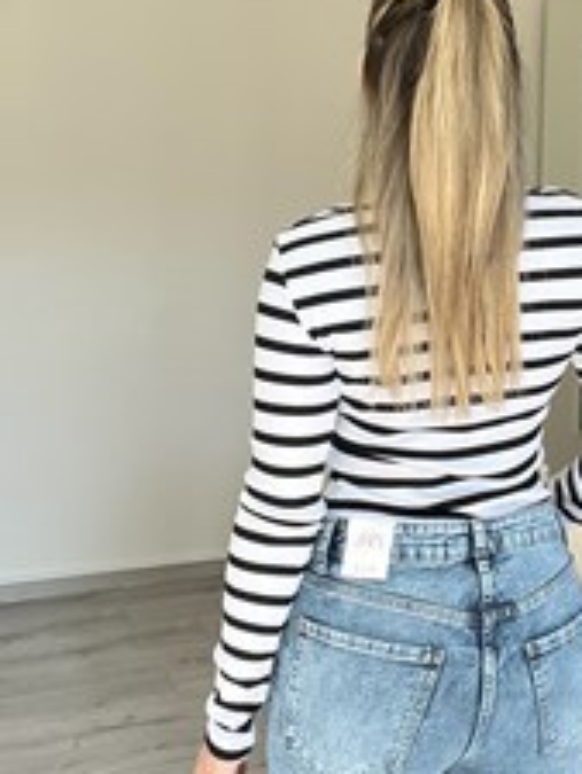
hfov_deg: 26.0
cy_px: 273
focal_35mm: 55
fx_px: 1232
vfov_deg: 34.7
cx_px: 479
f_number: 2.2
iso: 80
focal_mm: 2.71
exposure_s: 1/121
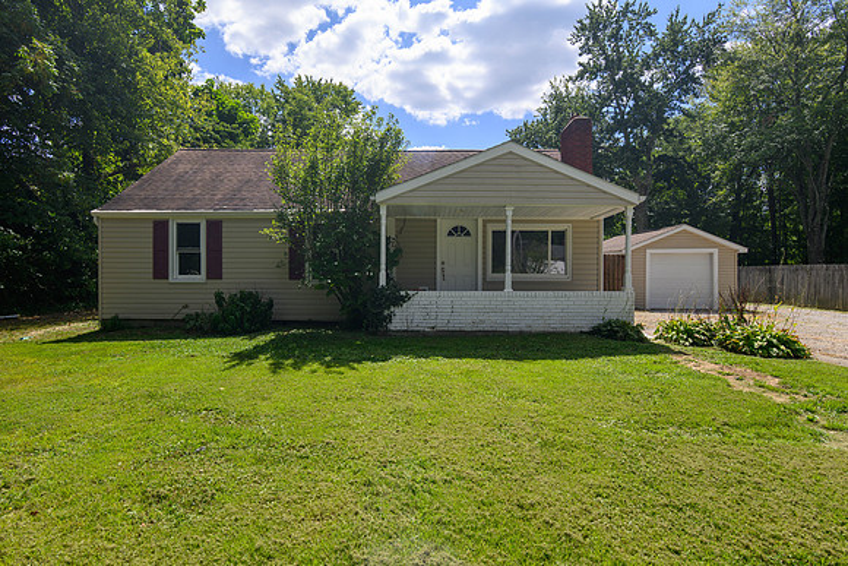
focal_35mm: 20
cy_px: 283
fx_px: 471
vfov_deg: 62.0
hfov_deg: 84.0
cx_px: 424
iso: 100
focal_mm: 20
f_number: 8
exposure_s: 1/200
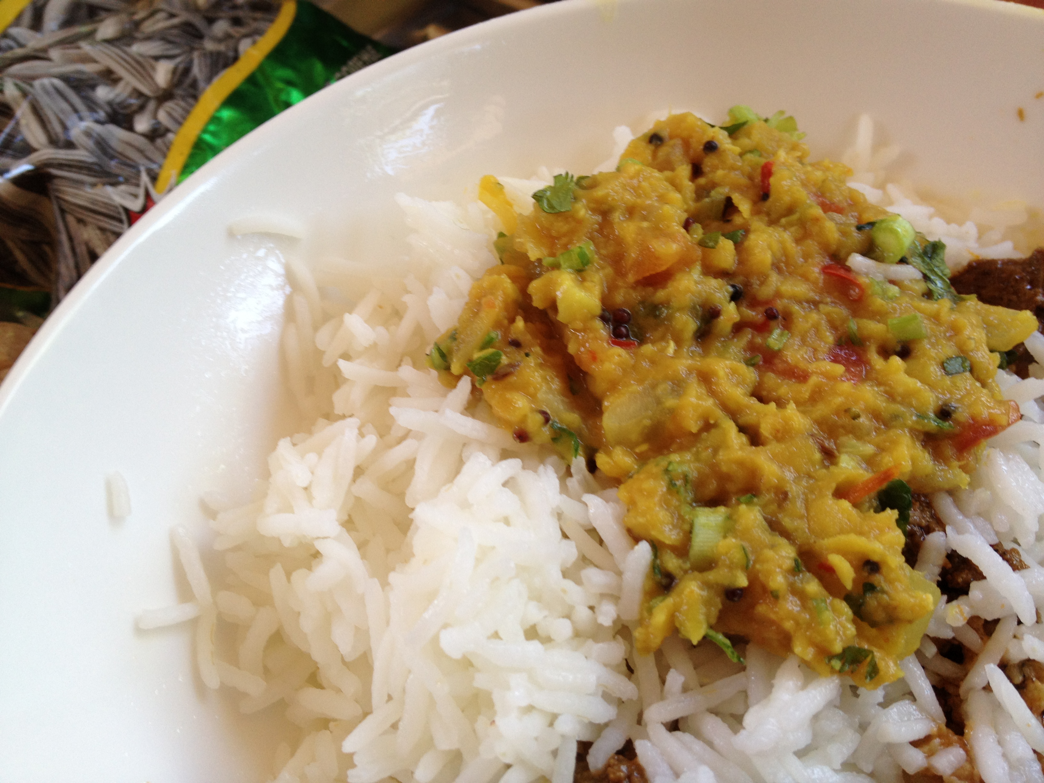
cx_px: 522
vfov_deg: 40.7
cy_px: 392
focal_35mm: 35
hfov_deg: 52.6
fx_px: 1056
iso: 64
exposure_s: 1/30
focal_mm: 4.28
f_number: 2.4
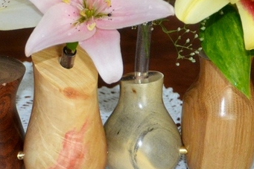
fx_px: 1305
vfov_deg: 7.4
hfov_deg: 11.0
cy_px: 87
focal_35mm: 185
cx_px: -28
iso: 800
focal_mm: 42
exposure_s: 1/60
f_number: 4.8
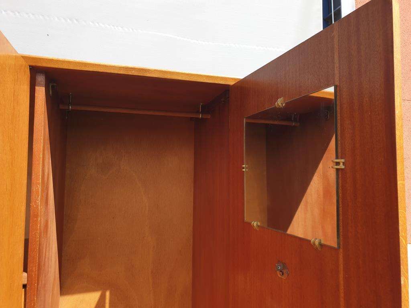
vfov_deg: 53.1
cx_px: 206
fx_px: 309
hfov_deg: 67.3
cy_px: 154
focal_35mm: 26
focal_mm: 4.3
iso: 50
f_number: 2.4
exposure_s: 1/659
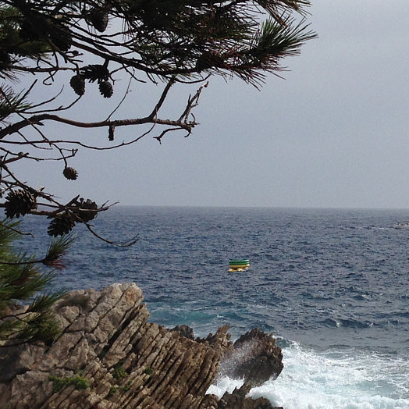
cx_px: 500
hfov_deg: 18.4
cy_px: 204
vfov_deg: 19.5
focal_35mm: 89
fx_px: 1190
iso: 50
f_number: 2.4
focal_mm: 4.12
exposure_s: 1/3390
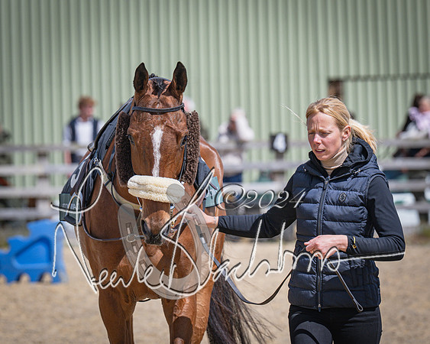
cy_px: 147
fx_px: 4555
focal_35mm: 358
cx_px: 215
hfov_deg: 5.4
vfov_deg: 4.3
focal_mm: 185
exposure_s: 1/2500
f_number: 5
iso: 200
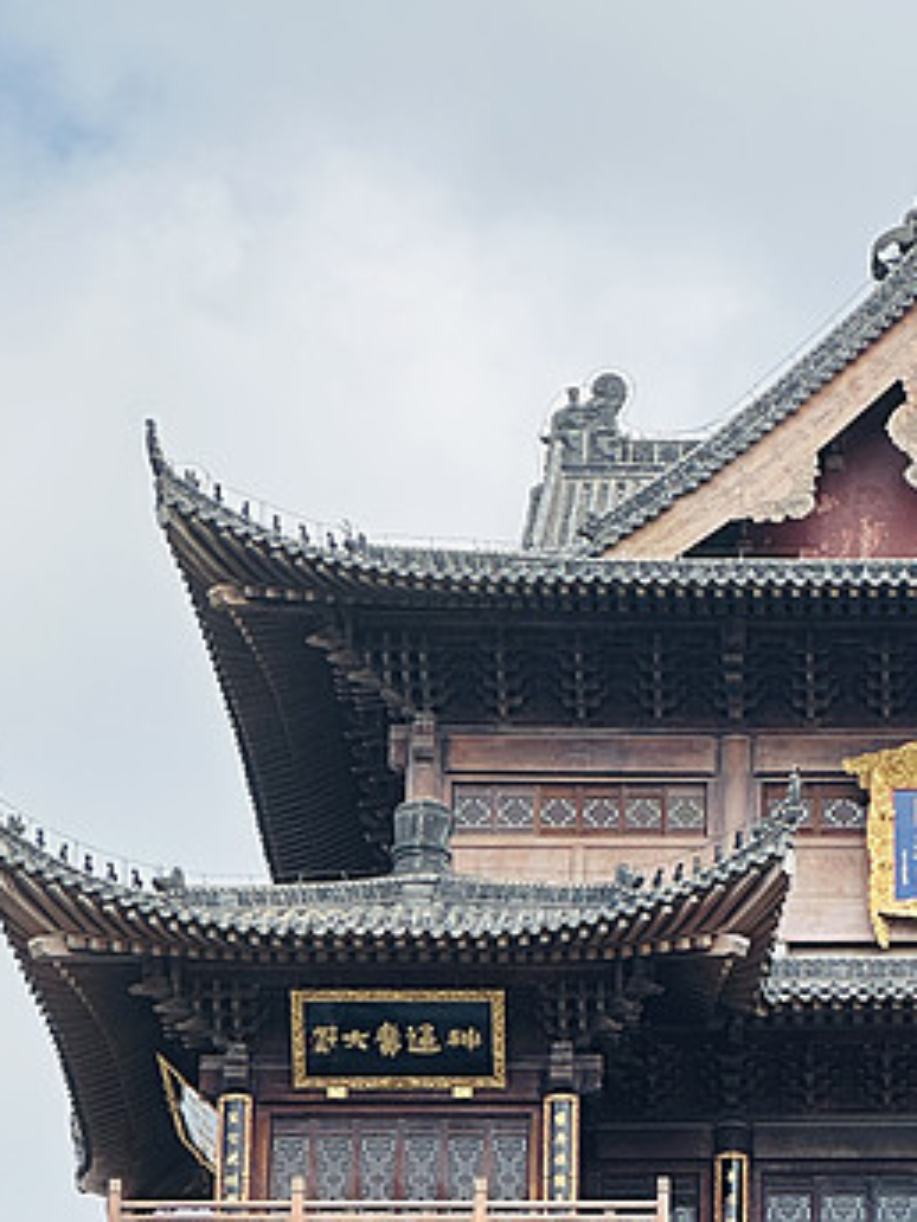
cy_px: 1300
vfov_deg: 10.9
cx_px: 903
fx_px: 6322
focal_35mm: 179
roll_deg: +0.3
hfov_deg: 8.3
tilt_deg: +21.8
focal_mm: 9
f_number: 2.8
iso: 32
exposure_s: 1/717
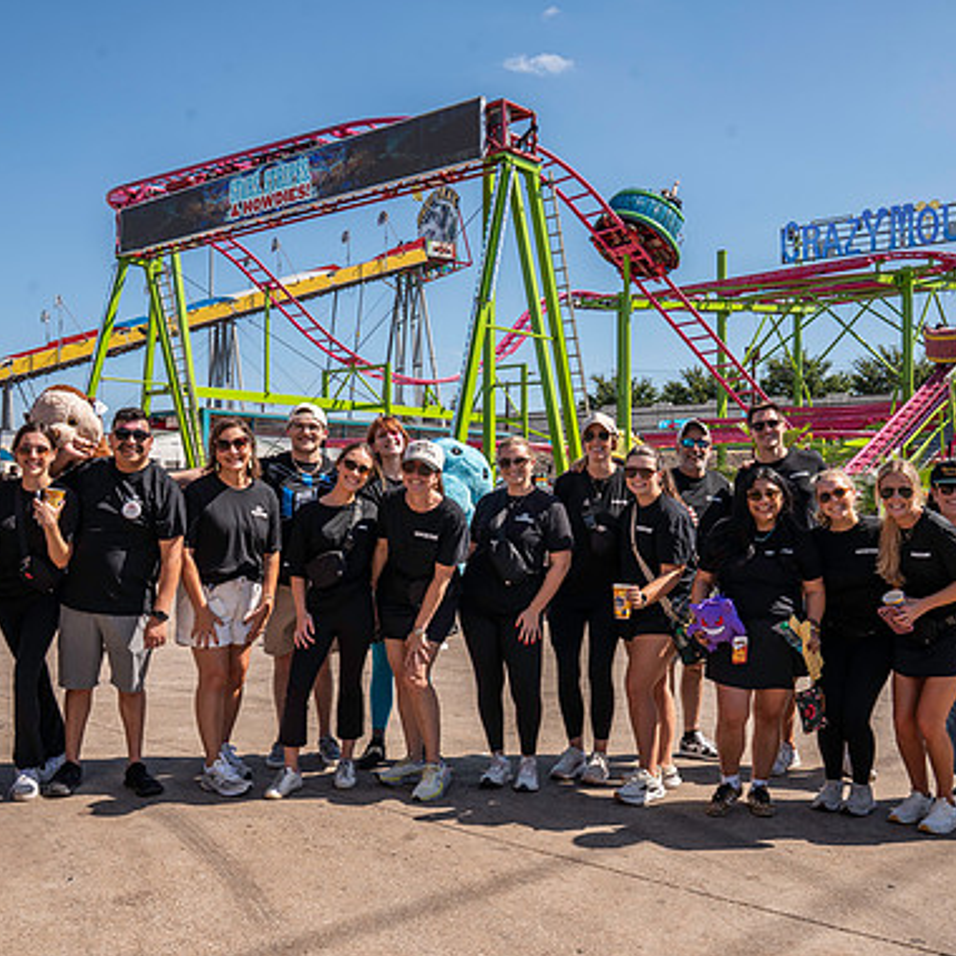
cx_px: 526
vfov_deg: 47.2
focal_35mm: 35
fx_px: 1094
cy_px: 518
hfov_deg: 47.2
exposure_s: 1/200
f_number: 10
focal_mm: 25
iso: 100
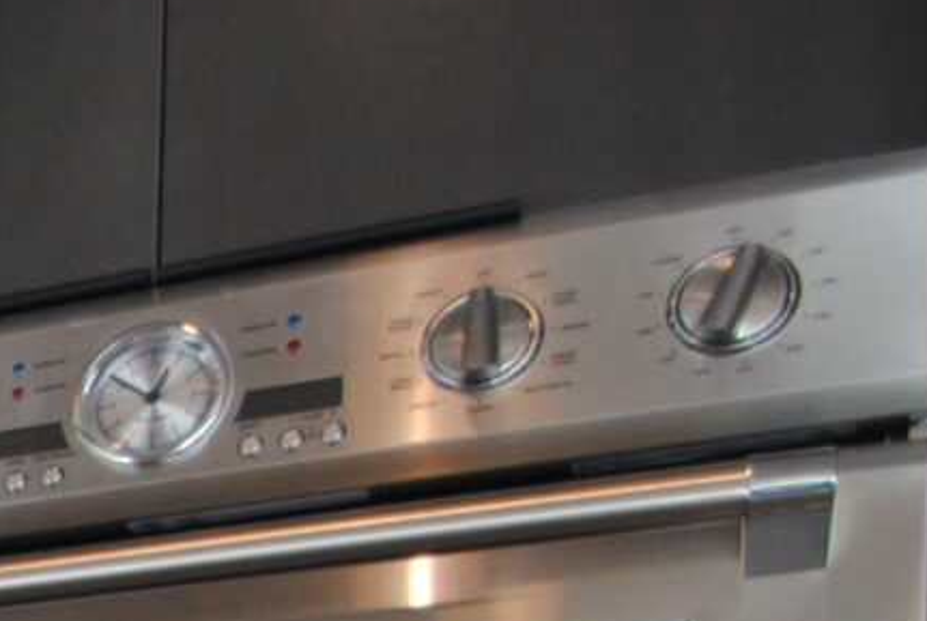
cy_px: 1326
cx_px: -1157
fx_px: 2296
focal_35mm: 89
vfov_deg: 12.9
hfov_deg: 15.5
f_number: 3.5
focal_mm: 10
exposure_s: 1/30
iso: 220
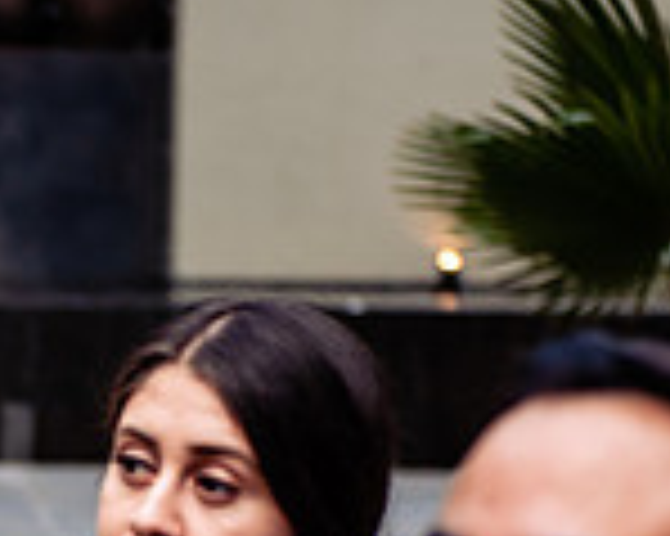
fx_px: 5251
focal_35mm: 265
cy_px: 682
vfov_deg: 5.8
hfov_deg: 7.2
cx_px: -184
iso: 320
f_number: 2.8
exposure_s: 1/160
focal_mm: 70
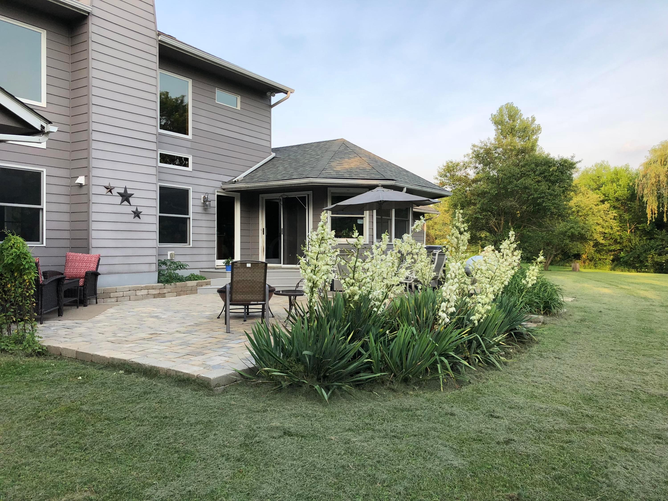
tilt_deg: +1.1
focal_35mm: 28
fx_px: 540
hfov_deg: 63.4
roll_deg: +0.2
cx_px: 334
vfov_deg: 49.7
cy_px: 250
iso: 20
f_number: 1.8
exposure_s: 1/378
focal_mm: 3.99
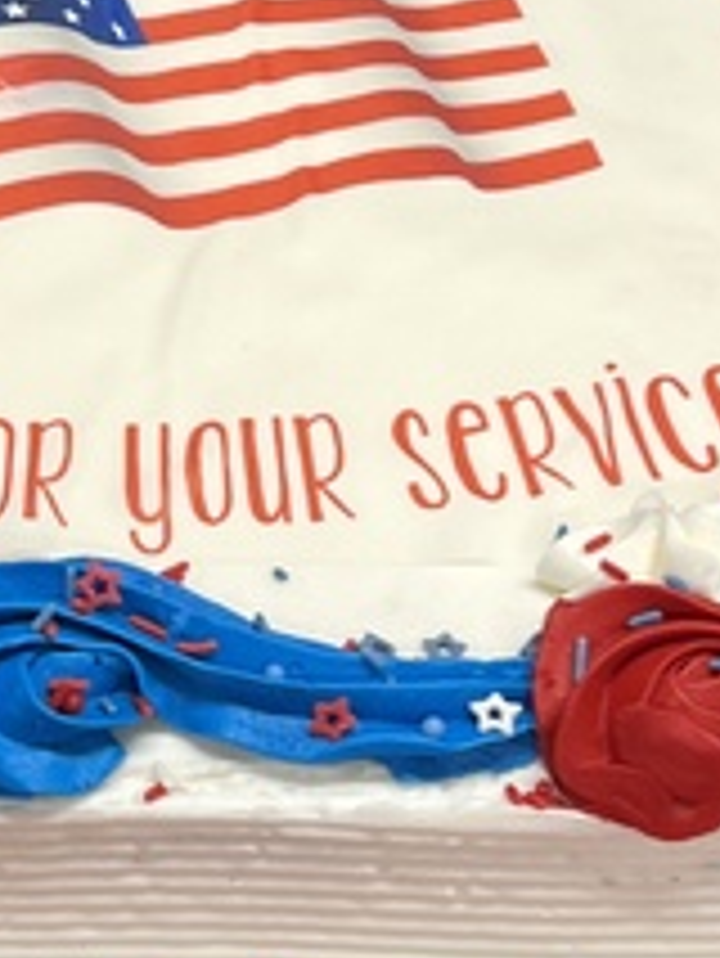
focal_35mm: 125
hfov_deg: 11.8
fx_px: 3463
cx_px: 104
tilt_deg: -48.2
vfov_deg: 15.7
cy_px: 580
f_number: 1.5
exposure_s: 1/60
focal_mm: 5.7
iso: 64
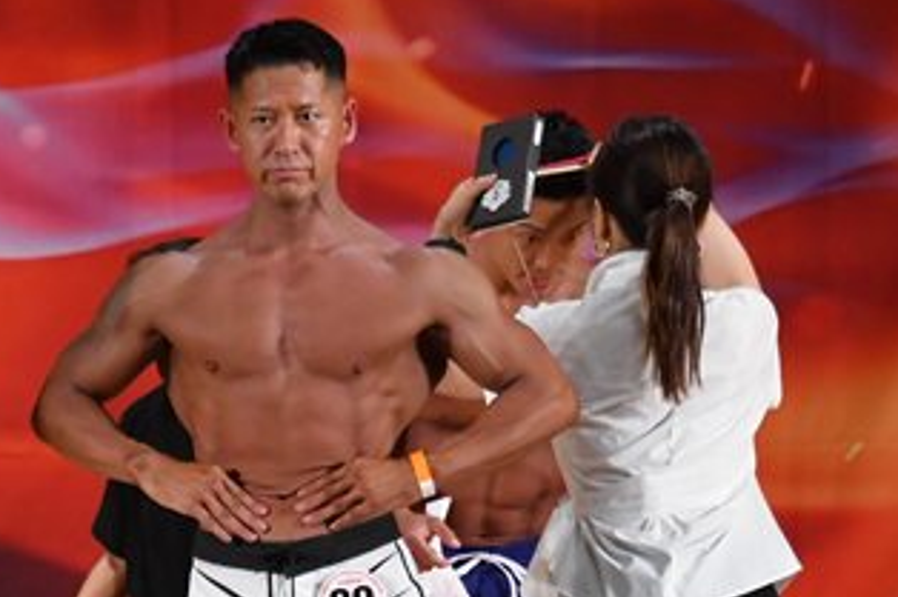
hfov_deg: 3.9
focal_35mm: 535
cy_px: 586
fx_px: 13338
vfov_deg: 2.6
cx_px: 56
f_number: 5.6
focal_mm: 145
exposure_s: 1/400
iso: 3200
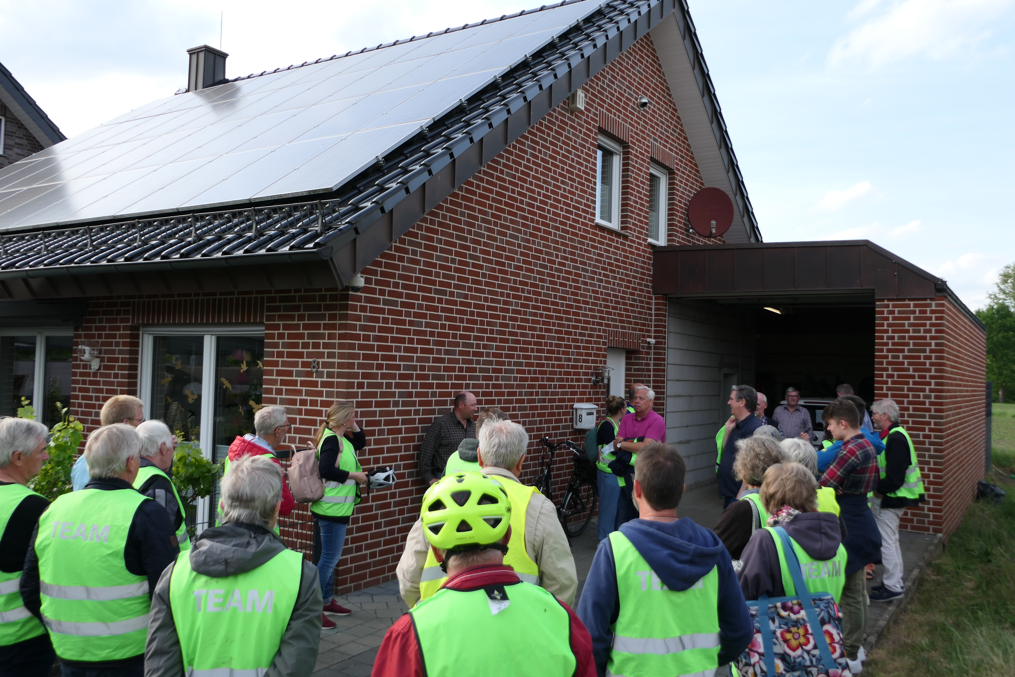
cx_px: 508
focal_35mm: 30
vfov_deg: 43.6
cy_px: 338
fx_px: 846
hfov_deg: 61.9
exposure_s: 1/320
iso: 125
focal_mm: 10.9
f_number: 4
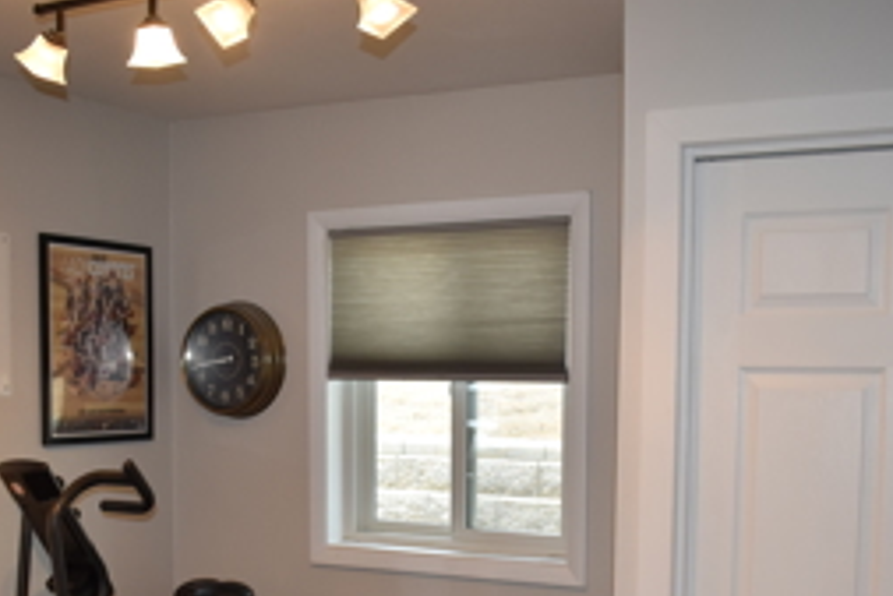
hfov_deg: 41.1
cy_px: 508
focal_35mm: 48
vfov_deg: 27.3
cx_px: 416
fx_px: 1191
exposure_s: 1/60
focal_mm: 18
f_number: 4
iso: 800
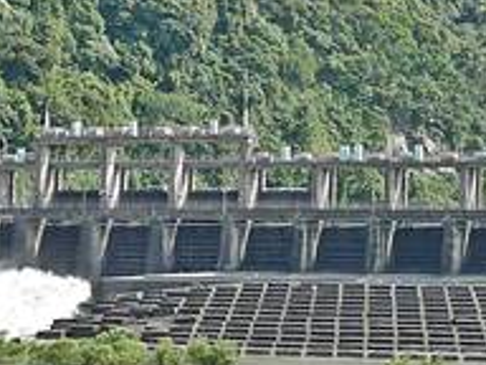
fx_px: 2050
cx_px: 592
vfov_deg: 10.1
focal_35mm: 146
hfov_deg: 13.1
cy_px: 72
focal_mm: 14
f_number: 3.5
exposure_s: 1/1000
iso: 200
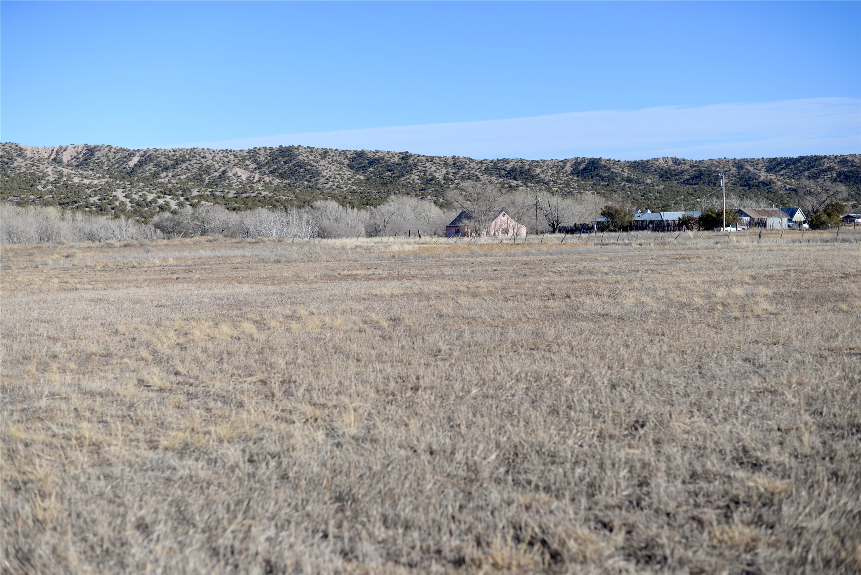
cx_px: 430
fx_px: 1196
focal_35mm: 50
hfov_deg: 39.6
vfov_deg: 27.0
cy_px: 288
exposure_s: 1/2500
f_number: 2.8
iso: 100
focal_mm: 50
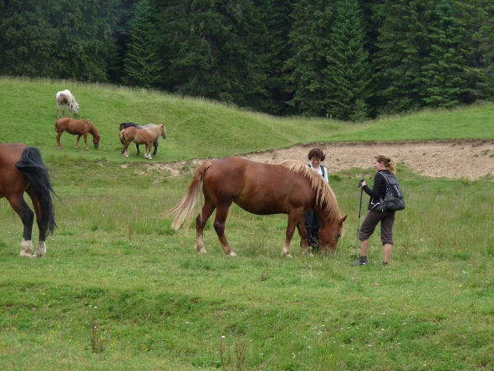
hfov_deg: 12.5
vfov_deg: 9.4
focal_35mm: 158
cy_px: 196
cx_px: 262
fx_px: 2256
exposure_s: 1/250
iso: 100
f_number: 4
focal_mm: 26
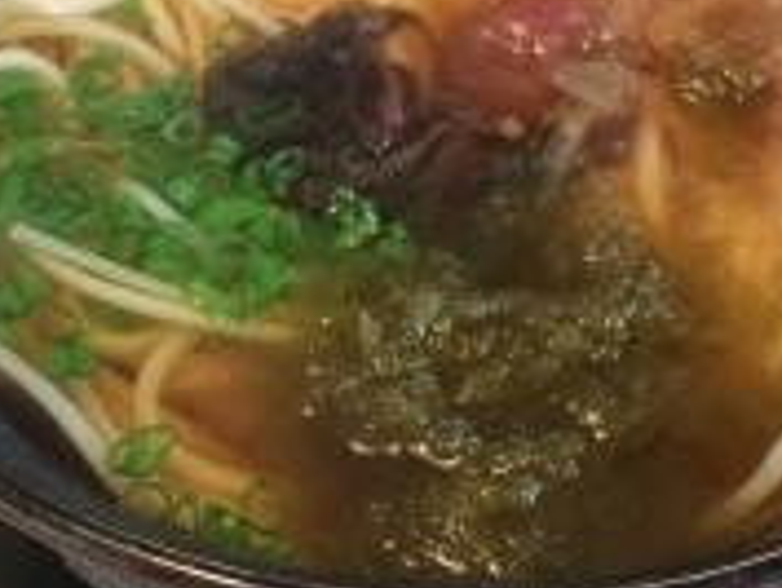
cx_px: 406
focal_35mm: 76
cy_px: 354
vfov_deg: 19.4
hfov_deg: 25.6
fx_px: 1718
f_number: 2.2
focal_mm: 4.12
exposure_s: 1/30
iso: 160
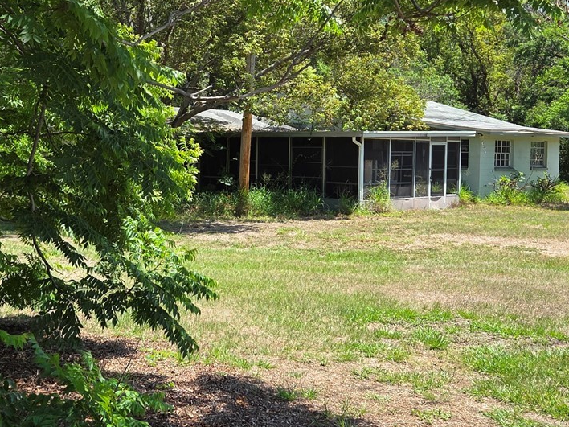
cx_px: 127
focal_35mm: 52
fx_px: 855
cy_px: 164
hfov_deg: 35.8
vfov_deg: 27.9
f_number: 1.8
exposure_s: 1/1915
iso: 80
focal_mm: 5.4
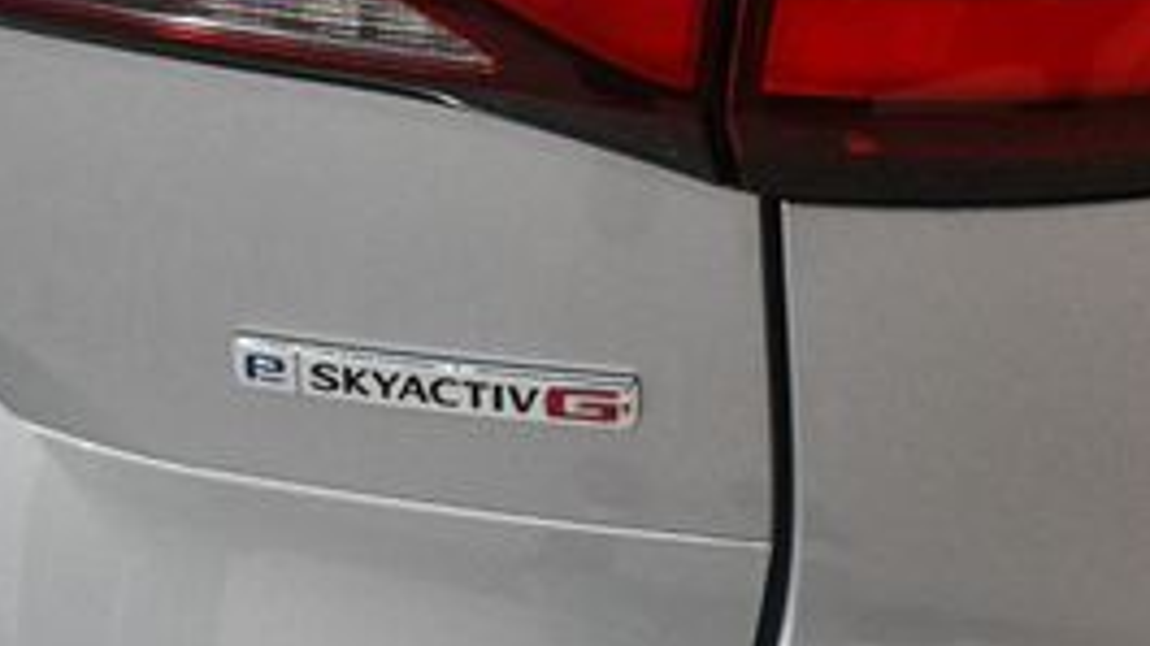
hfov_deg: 23.4
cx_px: 642
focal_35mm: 91
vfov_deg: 13.1
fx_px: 2775
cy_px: -22
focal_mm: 24
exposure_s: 1/125
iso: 1800
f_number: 3.8
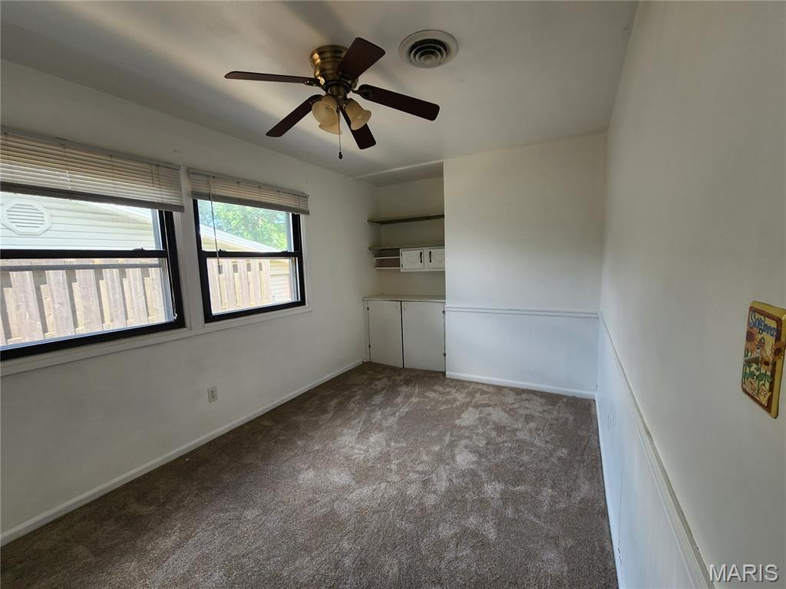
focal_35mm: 13
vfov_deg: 89.9
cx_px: 393
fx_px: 295
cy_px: 294
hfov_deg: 106.2
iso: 50
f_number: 2.2
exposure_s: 1/60
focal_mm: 2.2
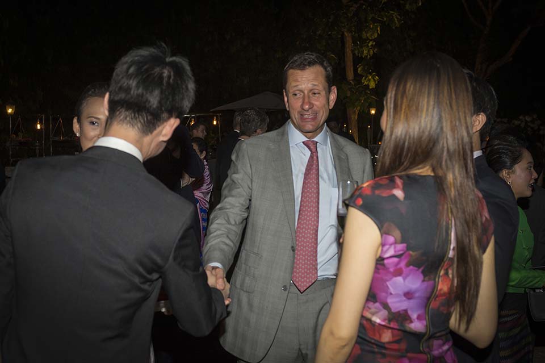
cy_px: 182
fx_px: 469
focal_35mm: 31
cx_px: 272
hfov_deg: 60.3
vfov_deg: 42.3
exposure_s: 1/60
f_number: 5
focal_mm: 31
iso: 400
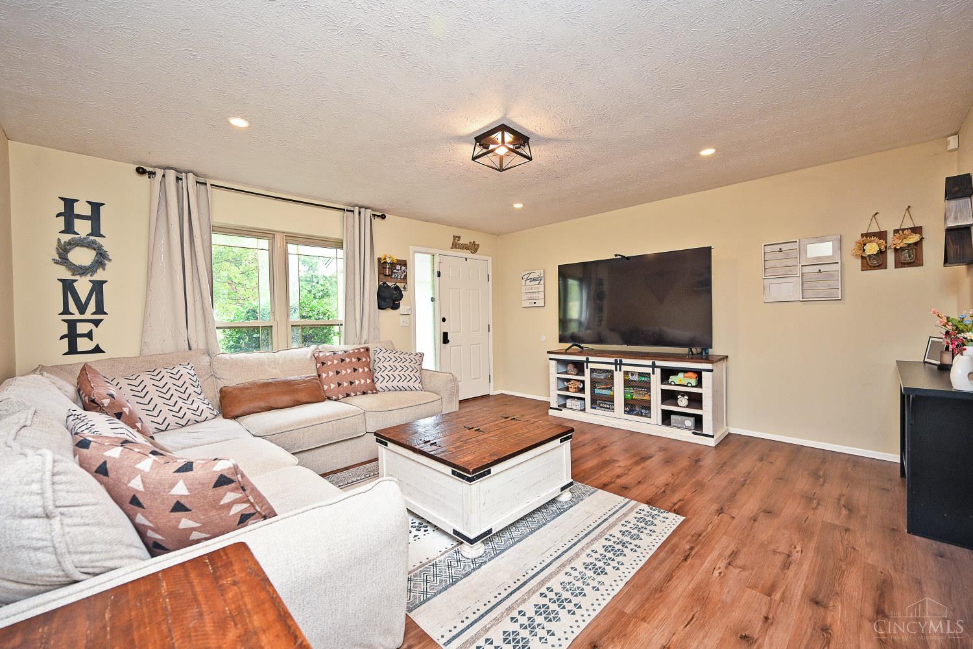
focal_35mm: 14
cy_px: 324
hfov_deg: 104.3
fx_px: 378
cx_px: 486
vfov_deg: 81.2
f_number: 4
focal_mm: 14
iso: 400
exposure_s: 1/60
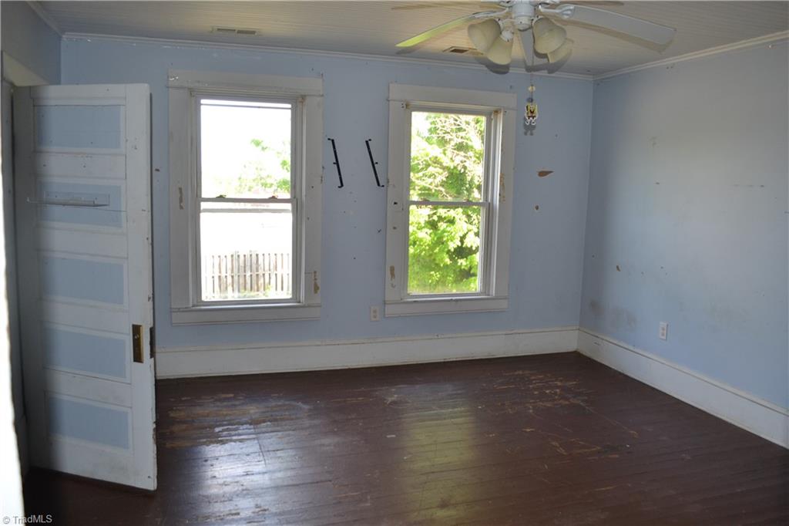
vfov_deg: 47.9
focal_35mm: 27
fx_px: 592
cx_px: 394
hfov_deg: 67.4
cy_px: 263
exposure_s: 1/125
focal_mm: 18
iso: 360
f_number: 4
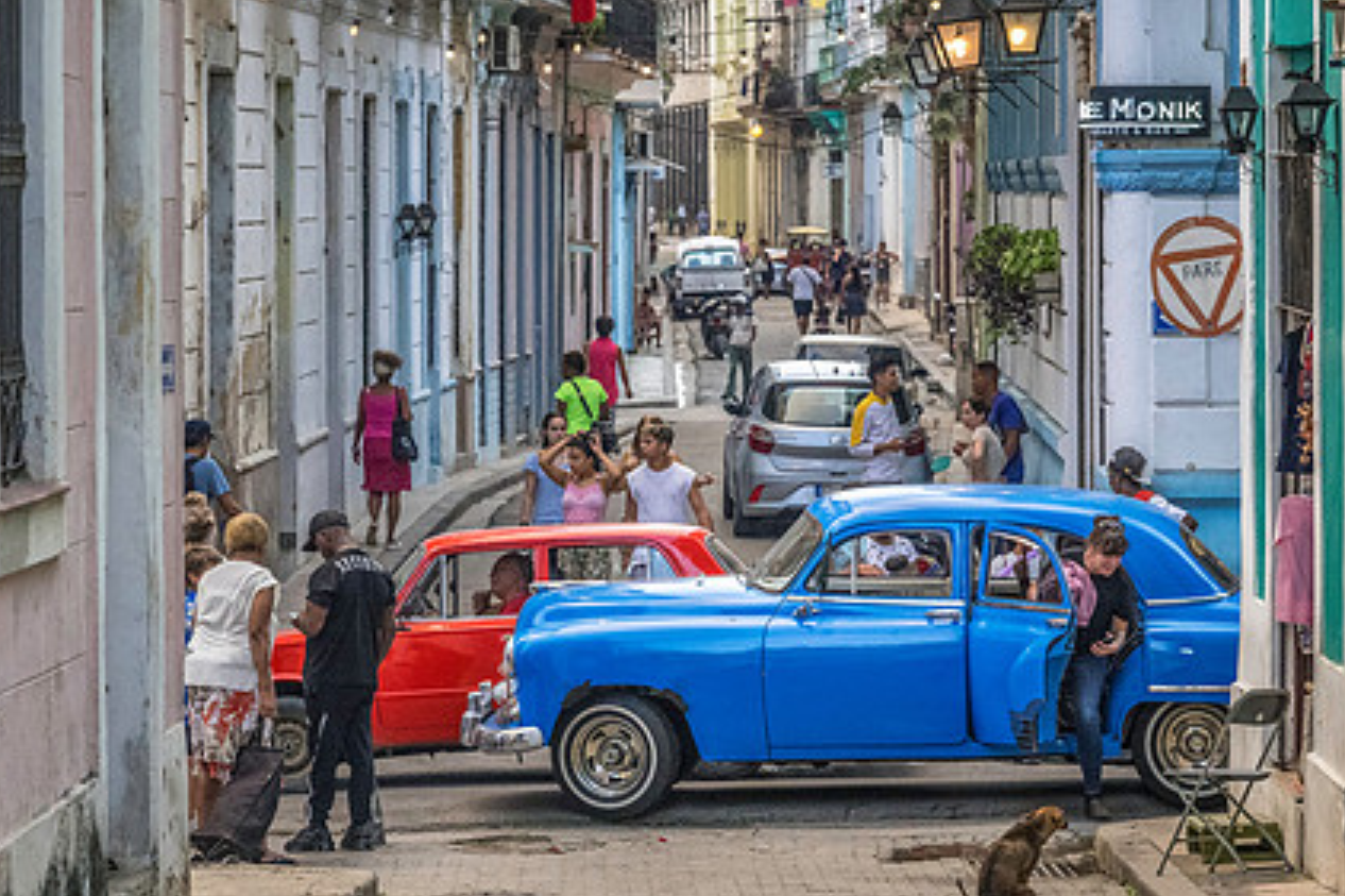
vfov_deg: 8.3
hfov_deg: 12.5
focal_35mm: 165
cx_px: 650
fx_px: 6162
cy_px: 477
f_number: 6.3
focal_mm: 120
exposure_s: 1/500
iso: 6400
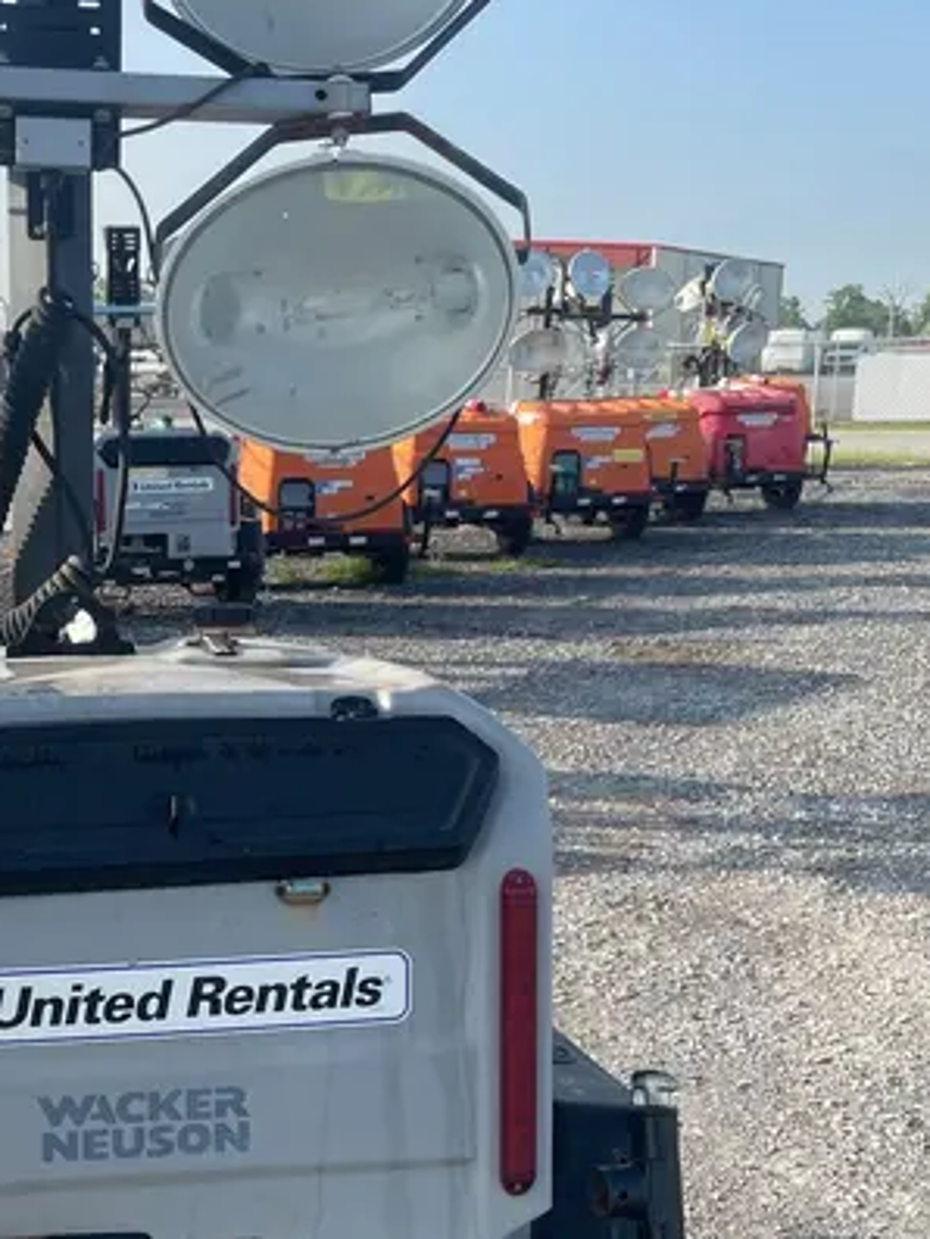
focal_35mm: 48
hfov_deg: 29.3
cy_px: 804
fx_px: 1719
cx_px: 125
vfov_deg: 39.3
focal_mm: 4.2
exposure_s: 1/1742
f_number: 1.6
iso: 50
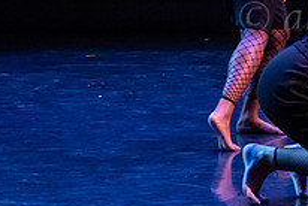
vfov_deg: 5.0
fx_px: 2330
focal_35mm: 272
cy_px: -61
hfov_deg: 7.5
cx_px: 277
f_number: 4
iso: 4000
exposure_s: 1/400
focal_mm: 75
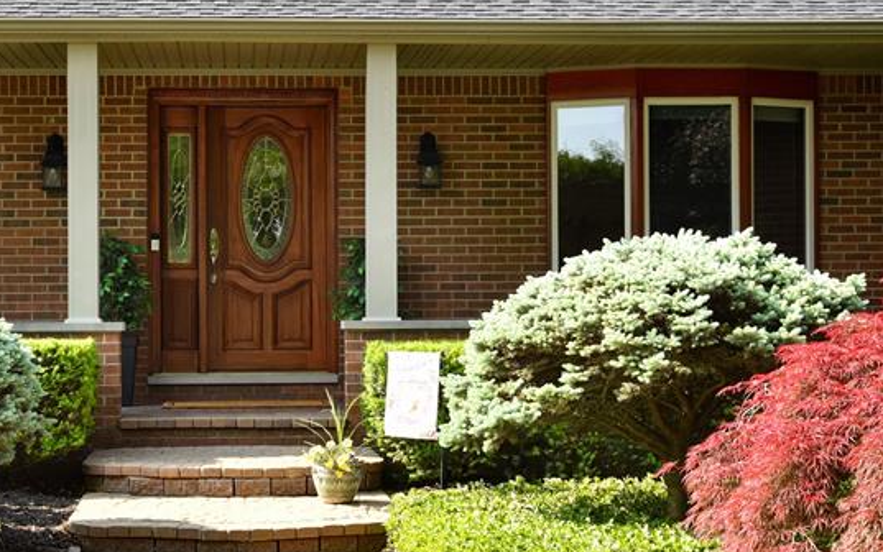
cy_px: 277
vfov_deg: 19.2
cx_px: 306
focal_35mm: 68
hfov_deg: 30.0
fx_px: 1637
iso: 320
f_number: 7.1
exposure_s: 1/200
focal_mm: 35
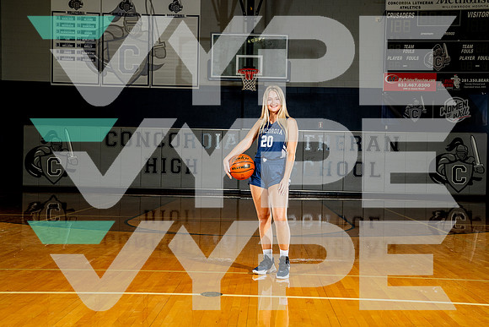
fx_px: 625
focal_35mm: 46
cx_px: 244
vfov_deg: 29.3
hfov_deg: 42.7
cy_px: 164
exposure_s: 1/250
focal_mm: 46
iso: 800
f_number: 8
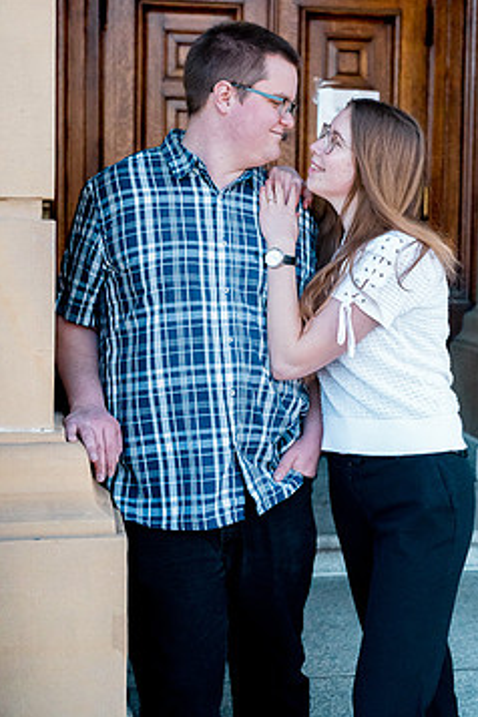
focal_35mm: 63
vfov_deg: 31.8
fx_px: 1255
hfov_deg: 21.5
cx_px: 299
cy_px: 301
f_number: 3.5
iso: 6400
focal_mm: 50
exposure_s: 1/8000
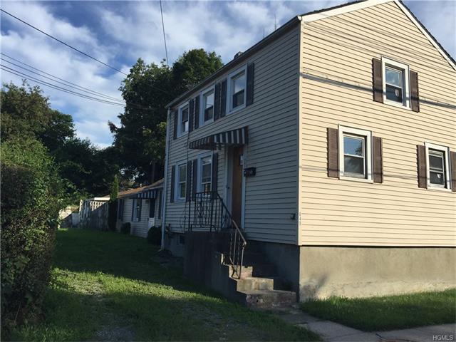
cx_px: 228
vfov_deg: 48.2
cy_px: 171
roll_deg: -3.6
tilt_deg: +7.8
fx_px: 382
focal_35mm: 29
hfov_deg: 61.7
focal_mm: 4.15
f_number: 2.2
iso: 32
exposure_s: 1/1721
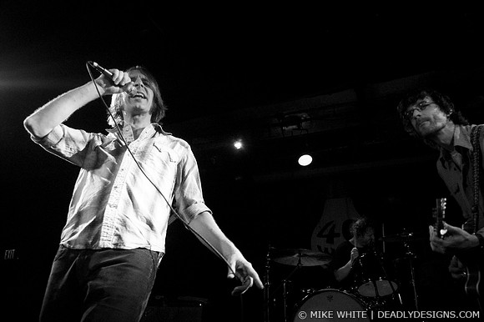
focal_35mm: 30
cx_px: 242
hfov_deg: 62.0
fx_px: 403
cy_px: 161
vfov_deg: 43.6
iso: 800
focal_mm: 20
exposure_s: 1/125
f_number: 3.2
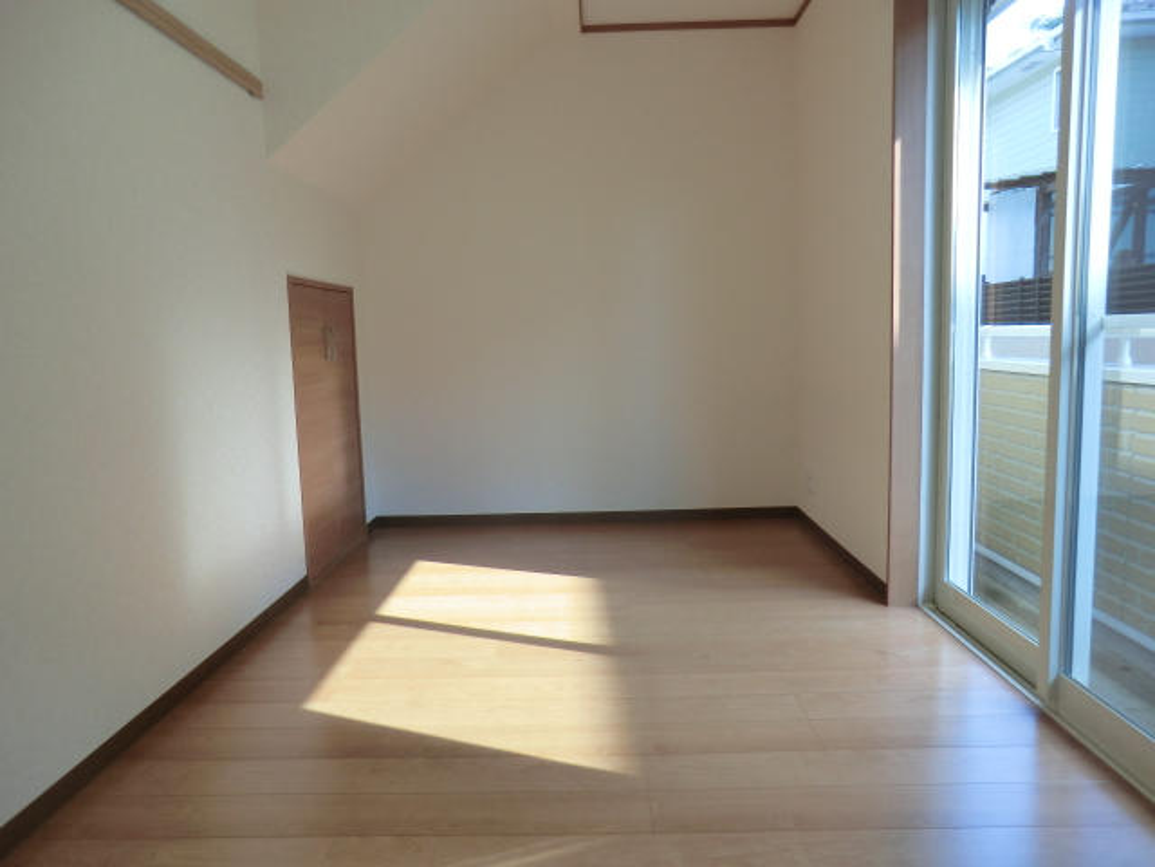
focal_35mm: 24
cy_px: 434
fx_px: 801
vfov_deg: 56.8
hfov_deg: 71.6
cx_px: 578
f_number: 3.2
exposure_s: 1/60
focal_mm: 4.3
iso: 80
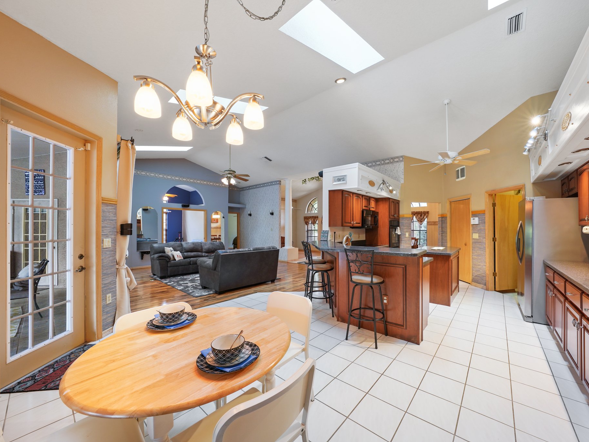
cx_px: 315
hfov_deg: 106.0
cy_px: 221
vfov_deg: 89.9
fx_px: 221
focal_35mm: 13
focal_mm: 12
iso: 400
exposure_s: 1/4
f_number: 8
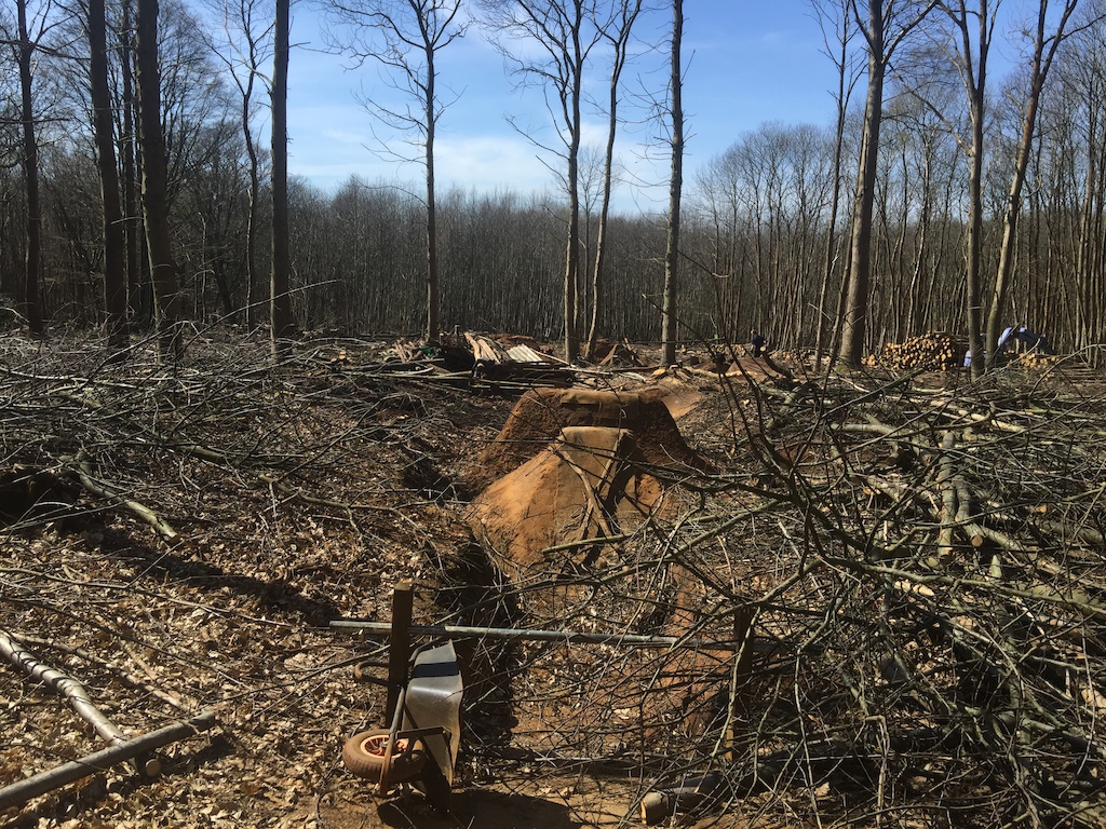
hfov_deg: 61.7
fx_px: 927
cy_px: 414
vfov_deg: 48.2
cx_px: 553
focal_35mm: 29
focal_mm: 4.15
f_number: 2.2
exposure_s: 1/1364
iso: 32
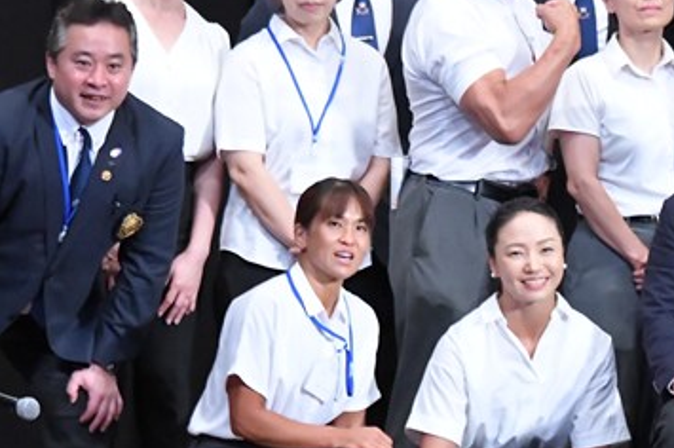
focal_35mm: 441
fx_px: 8249
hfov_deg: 4.7
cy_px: 190
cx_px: 460
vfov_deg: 3.1
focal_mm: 135
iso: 8000
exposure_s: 1/400
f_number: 5.6
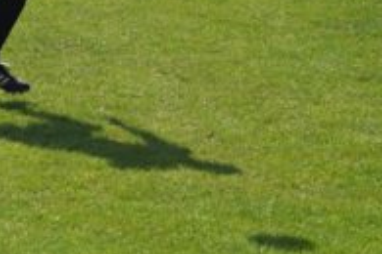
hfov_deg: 4.5
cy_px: -106
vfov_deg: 3.0
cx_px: 98
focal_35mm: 453
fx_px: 4806
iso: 400
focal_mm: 98
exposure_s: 1/1600
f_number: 6.3
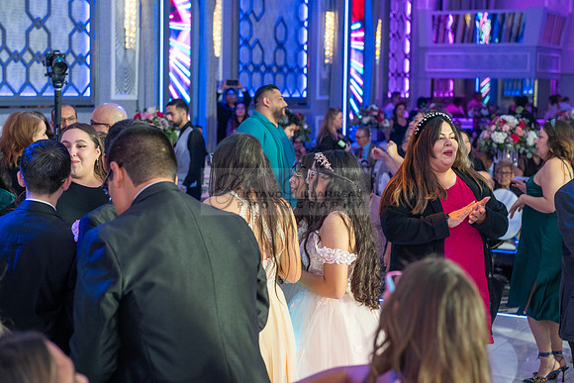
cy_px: 192
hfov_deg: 28.8
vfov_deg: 19.5
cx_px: 287
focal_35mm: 70
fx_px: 1116
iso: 1000
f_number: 4.5
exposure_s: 1/160
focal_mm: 70
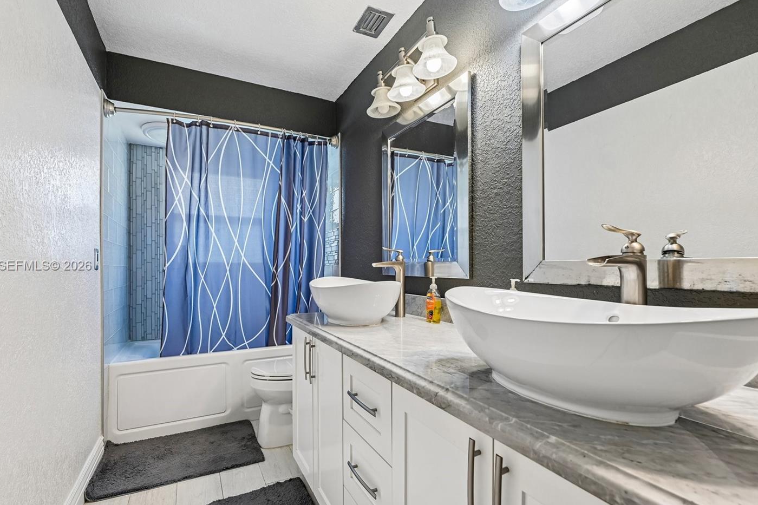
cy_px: 266
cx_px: 356
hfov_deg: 96.6
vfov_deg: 73.7
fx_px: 337
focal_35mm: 16
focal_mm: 14
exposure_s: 1/13
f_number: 7.1
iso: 180
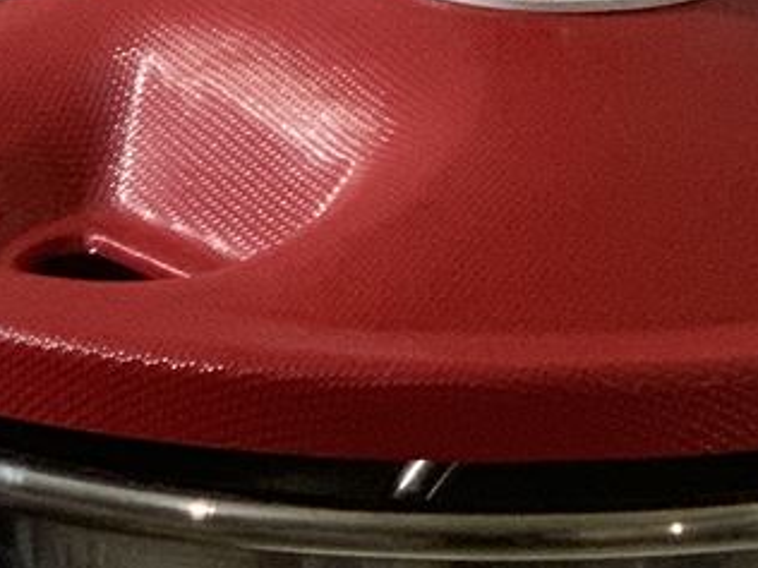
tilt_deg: -13.2
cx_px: 1084
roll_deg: -2.2
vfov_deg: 5.6
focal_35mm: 263
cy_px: -29
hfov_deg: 7.4
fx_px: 5759
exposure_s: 1/50
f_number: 2.4
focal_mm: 6
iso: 250
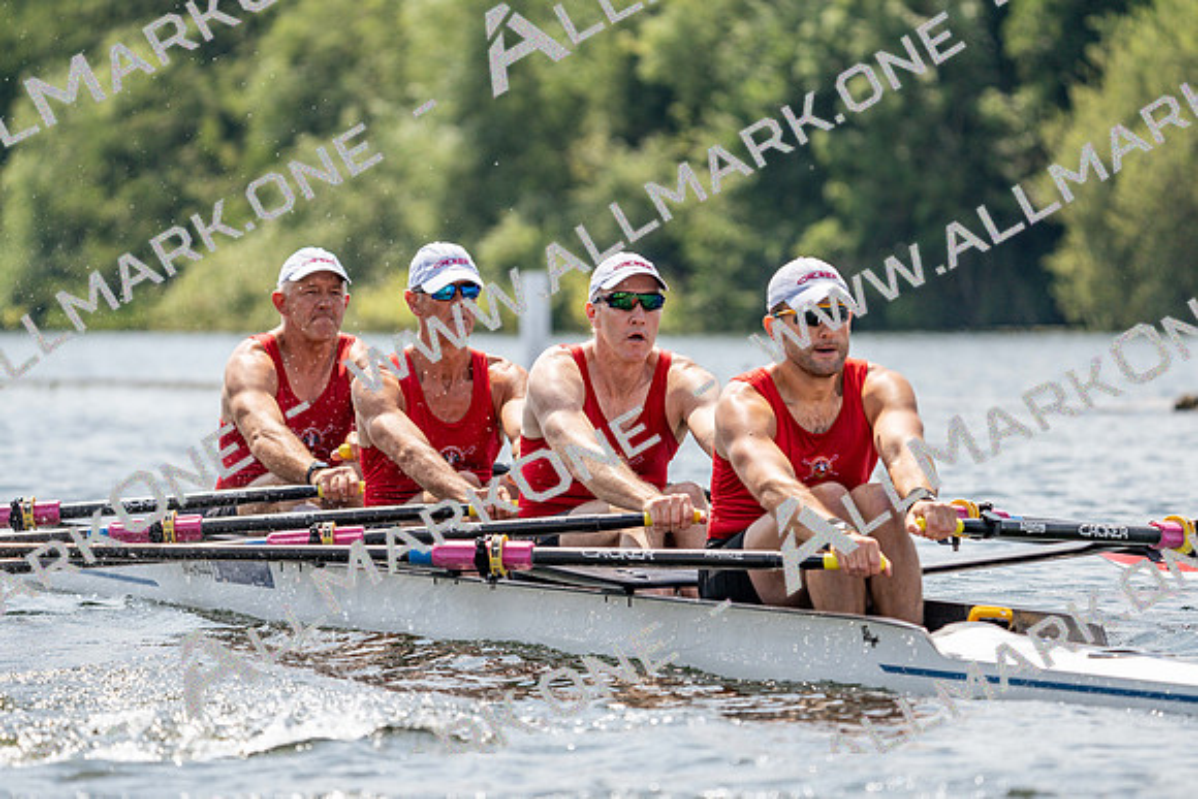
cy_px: 400
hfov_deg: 7.0
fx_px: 9819
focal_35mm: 295
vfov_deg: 4.7
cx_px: 599
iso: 250
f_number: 5.6
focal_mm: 295
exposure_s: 1/1600
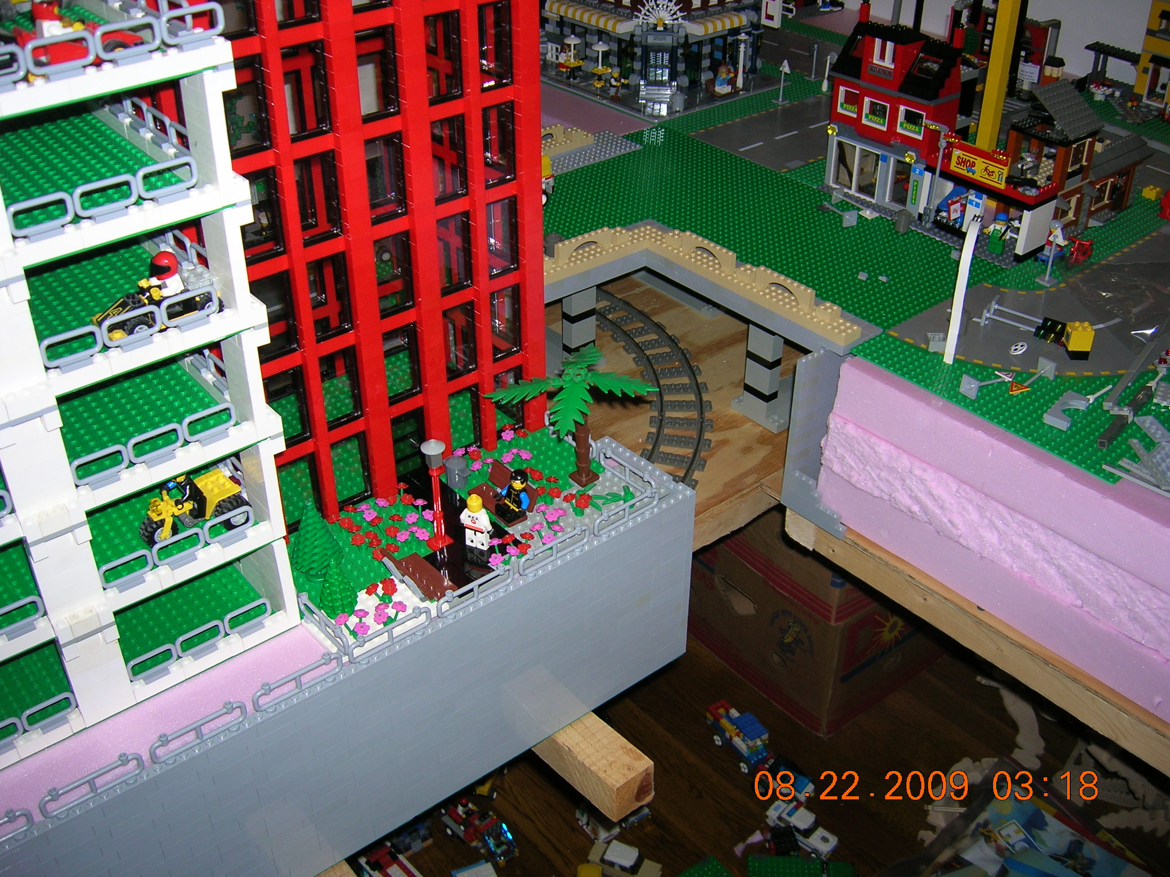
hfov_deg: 54.0
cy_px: 438
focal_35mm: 34
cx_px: 585
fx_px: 1149
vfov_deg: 41.8
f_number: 2.9
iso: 50
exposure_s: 1/60.1
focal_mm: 5.7
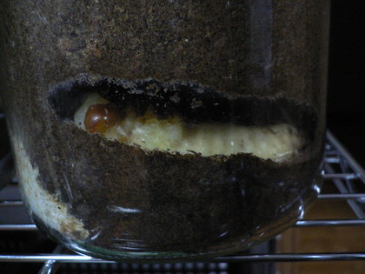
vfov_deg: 40.7
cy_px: 137
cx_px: 182
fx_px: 369
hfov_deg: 52.6
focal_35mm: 35
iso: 200
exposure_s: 1/8
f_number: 2.8
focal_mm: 5.8
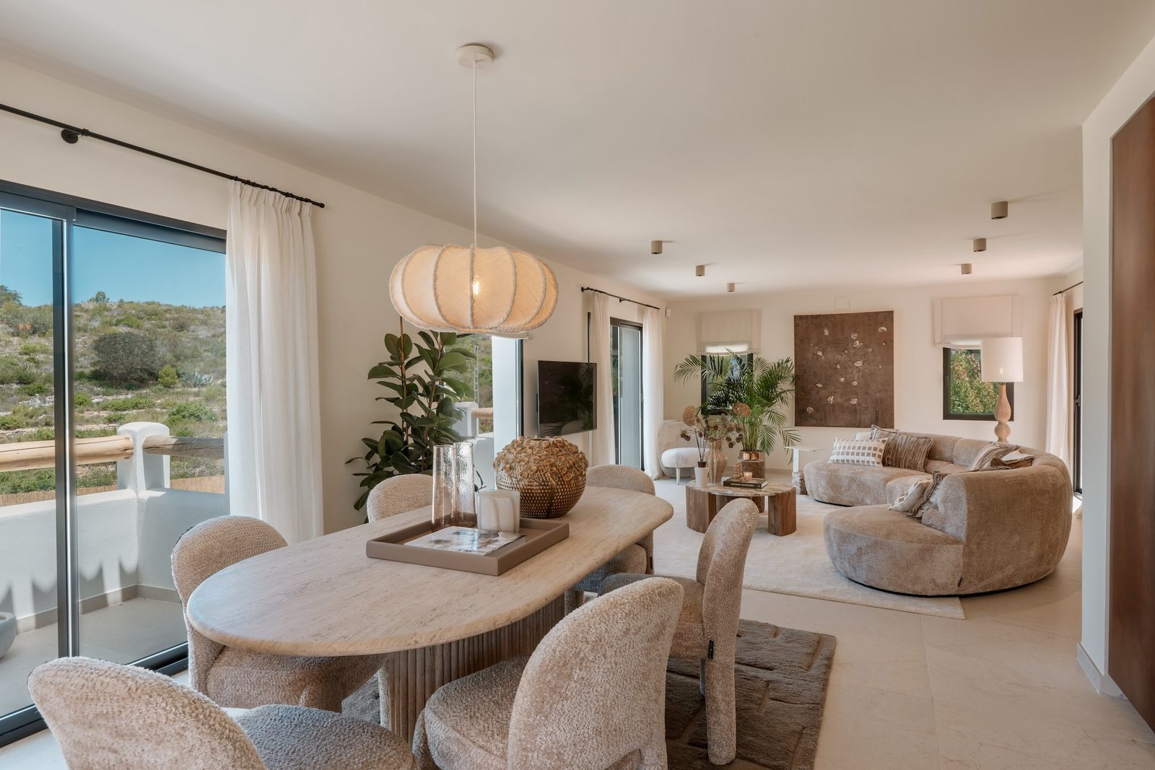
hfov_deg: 84.0
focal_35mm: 20
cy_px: 385
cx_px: 578
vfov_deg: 61.9
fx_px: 642
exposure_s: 1/50
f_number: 13
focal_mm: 20
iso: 80
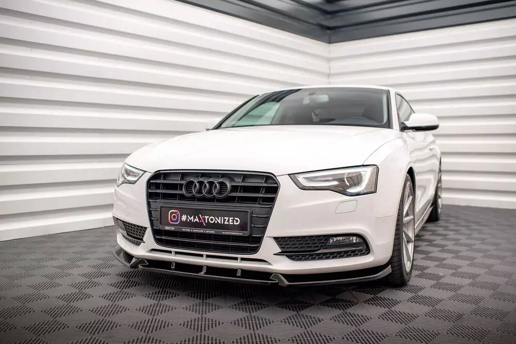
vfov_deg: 37.1
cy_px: 172
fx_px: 512
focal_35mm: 36
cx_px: 261
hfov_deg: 53.5
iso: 1000
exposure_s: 1/125
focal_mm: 35
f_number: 2.5
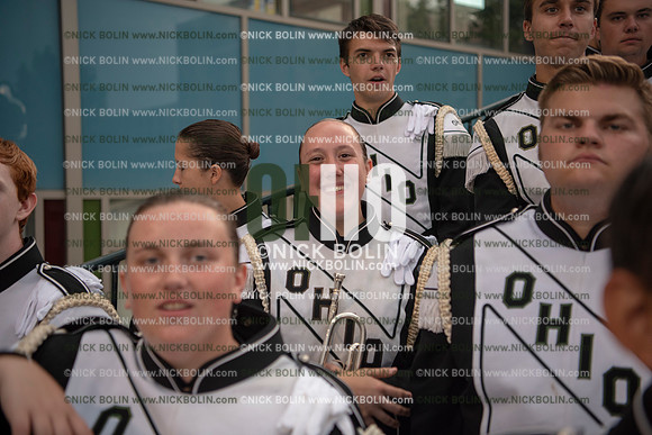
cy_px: 218
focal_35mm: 48
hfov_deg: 41.1
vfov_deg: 28.1
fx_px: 869
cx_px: 326
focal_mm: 48
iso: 800
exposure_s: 1/125
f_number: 3.2
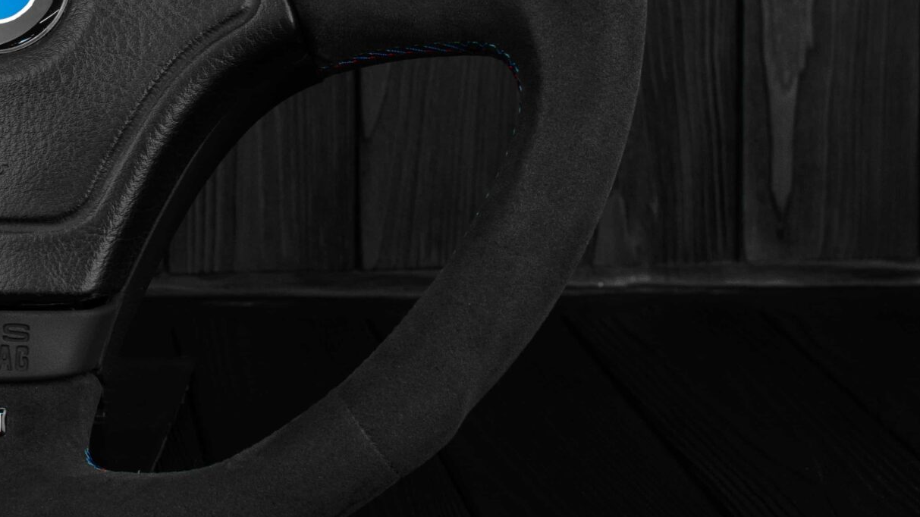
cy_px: -3
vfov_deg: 10.3
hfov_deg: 18.0
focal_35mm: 116
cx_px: 9
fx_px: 2832
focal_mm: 35
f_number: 6.3
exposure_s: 1/125
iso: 500
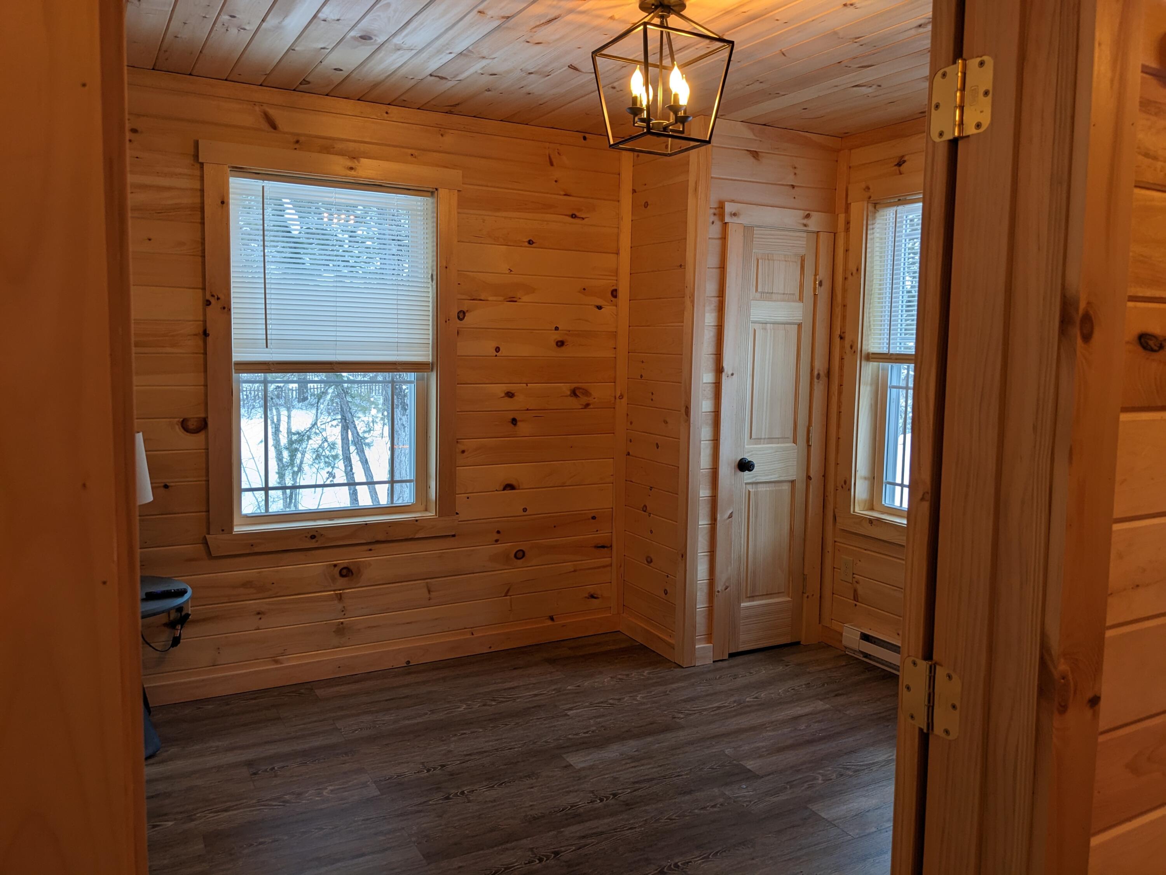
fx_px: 909
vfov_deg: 51.4
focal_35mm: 27
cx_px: 583
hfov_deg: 65.3
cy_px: 438
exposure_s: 1/60
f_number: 1.73
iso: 45
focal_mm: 4.38
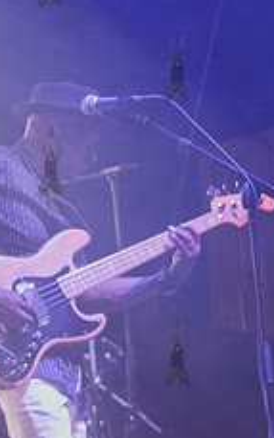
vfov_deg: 12.1
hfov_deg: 7.3
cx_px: -291
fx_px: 2044
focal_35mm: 171
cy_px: 17
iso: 4000
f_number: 4.5
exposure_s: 1/500
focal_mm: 56
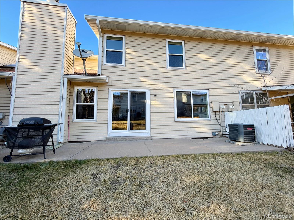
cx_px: 147
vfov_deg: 85.7
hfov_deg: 102.1
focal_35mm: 14
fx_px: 119
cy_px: 110
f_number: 2.2
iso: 40
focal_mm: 2.2
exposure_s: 1/200
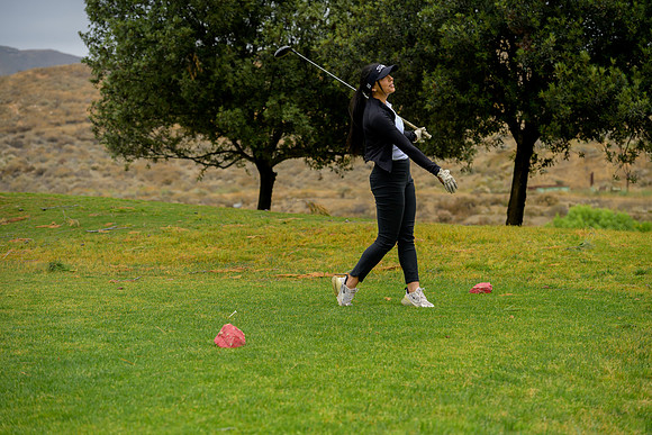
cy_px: 218
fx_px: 1467
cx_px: 326
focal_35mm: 81
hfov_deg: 25.1
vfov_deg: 16.9
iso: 800
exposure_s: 1/2500
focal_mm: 81
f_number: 4
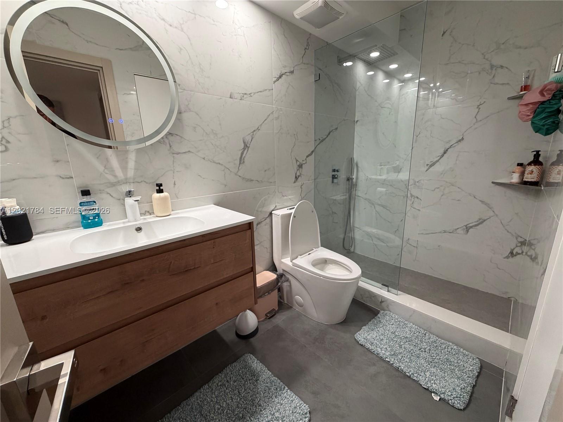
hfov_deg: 102.1
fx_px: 228
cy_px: 211
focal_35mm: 14
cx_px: 282
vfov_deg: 85.7
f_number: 2.2
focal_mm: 2.22
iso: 320
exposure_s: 1/120
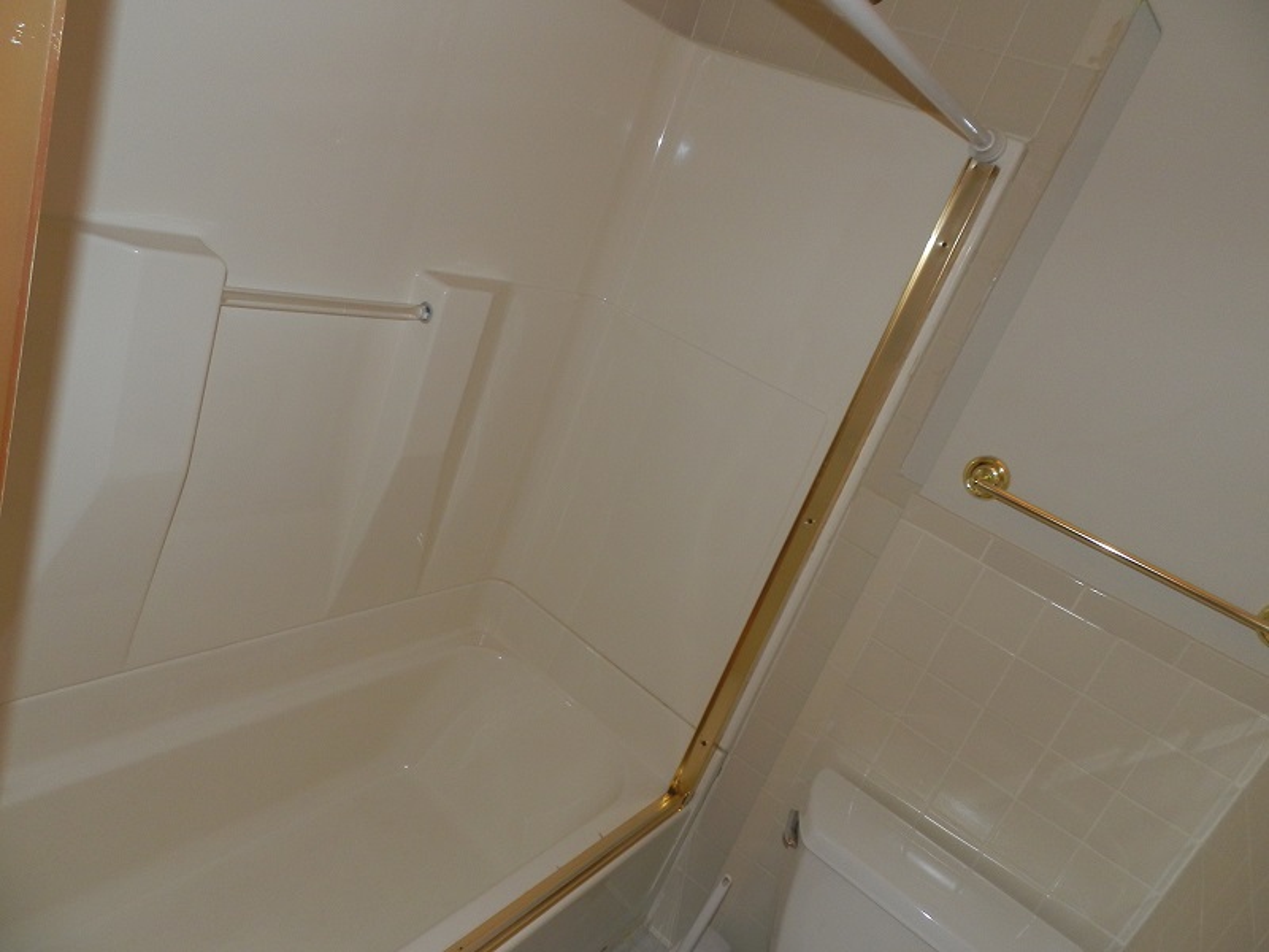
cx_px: 634
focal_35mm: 23
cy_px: 476
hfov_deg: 73.9
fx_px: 843
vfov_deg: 58.9
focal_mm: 4
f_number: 3.4
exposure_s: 1/30
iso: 200
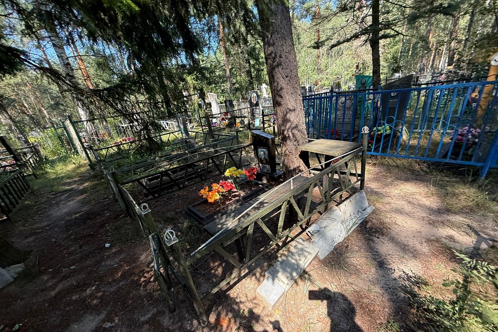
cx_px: 243
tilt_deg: -14.1
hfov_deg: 100.4
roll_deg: +6.8
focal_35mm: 15
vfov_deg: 76.8
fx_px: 208
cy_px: 192
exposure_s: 1/205
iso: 50
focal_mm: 2.22
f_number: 2.2
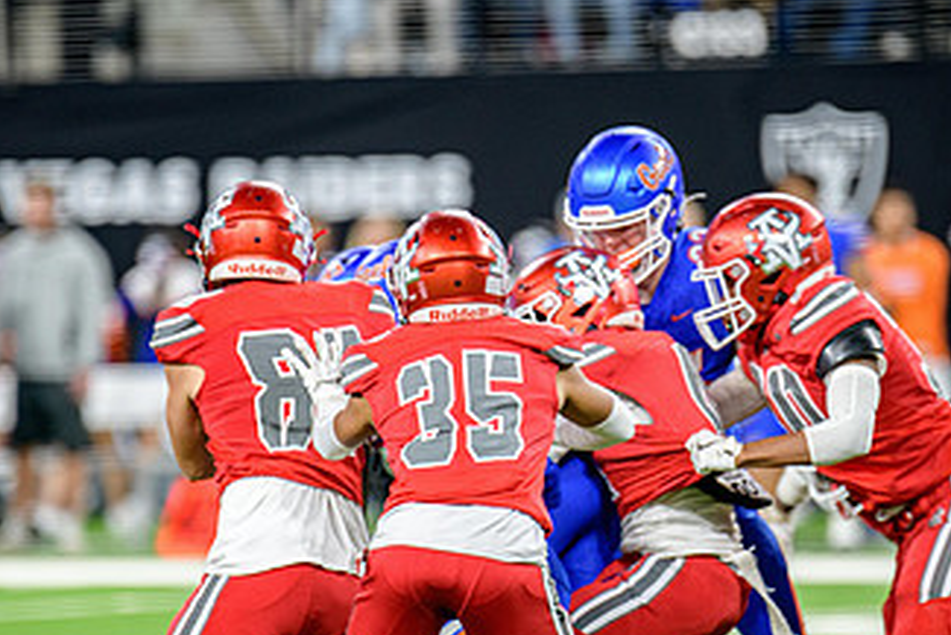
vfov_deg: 2.9
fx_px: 12738
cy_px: 449
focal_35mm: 482
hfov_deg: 4.3
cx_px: 492
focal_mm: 270
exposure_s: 1/400
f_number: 2.8
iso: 1250
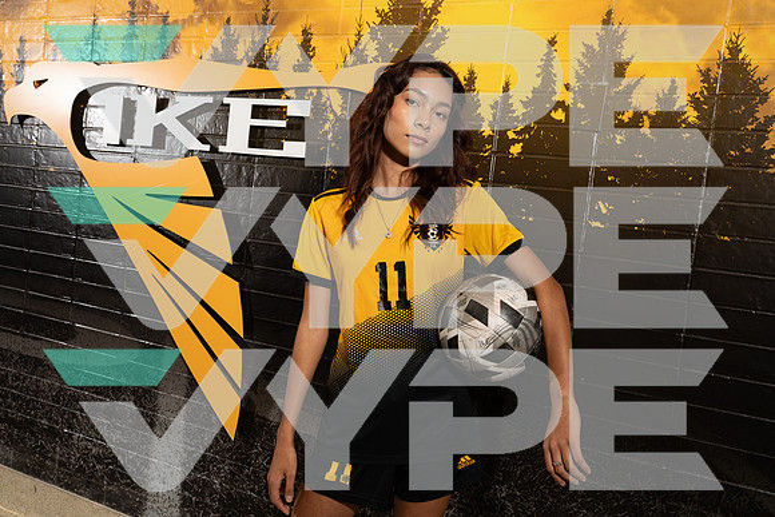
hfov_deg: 57.2
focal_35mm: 33
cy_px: 258
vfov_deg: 40.0
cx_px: 388
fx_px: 711
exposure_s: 1/250
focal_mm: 33
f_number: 8
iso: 800
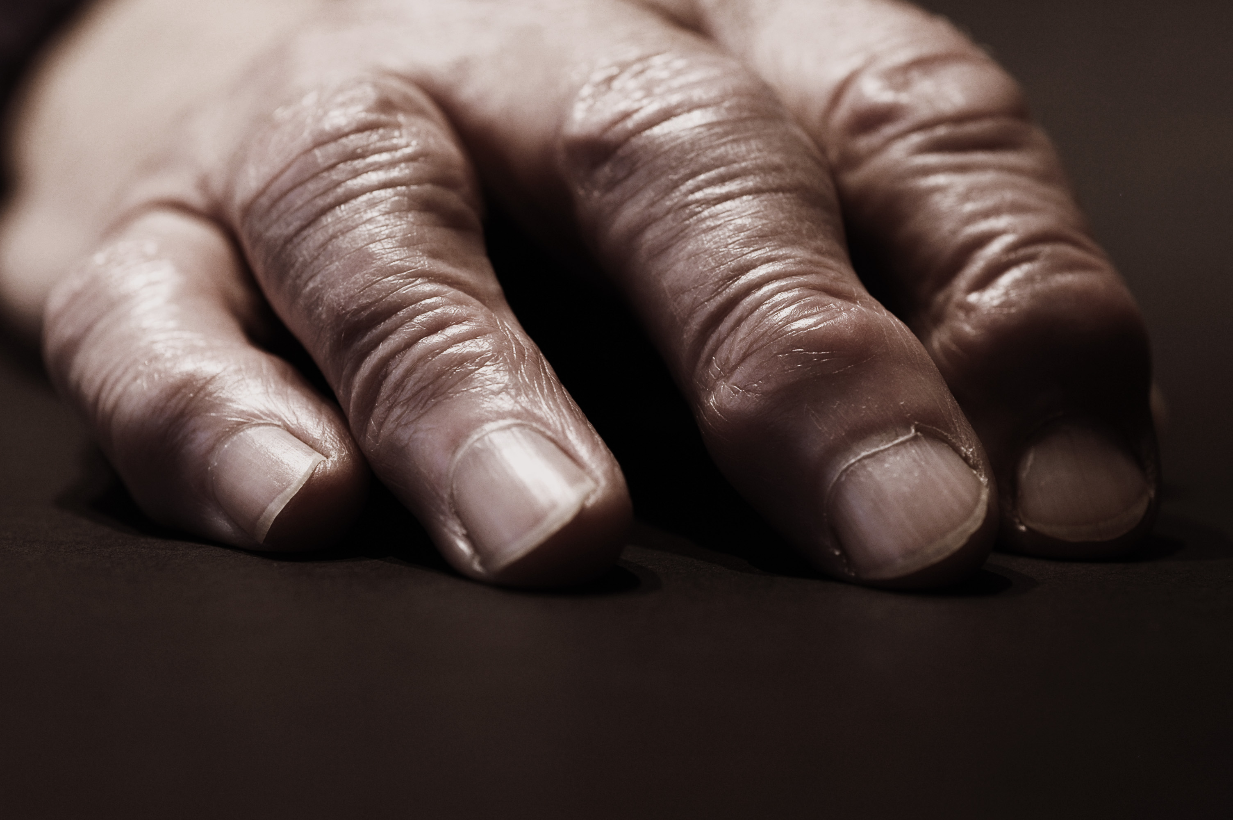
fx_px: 3080
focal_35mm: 90
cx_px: 616
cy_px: 410
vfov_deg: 15.2
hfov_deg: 22.6
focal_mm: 60
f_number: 5.6
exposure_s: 1/6
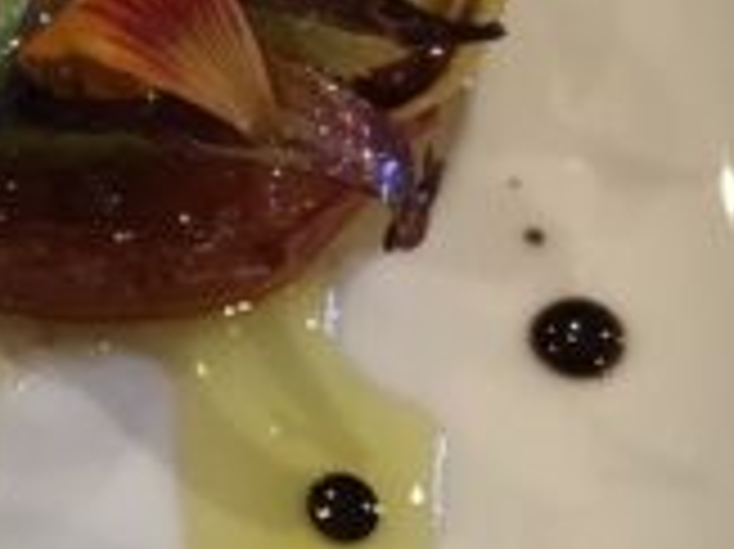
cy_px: 212
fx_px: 2797
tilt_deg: -61.0
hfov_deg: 13.2
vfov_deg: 11.2
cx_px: -666
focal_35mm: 132
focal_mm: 3.99
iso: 40
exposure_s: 1/20
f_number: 1.8
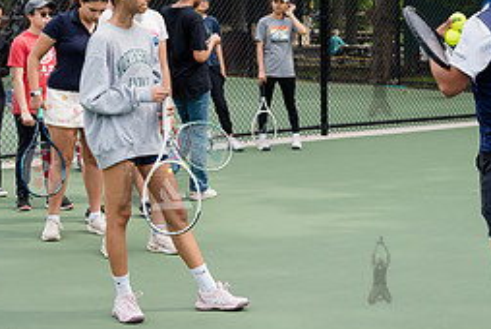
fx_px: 1352
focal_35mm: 99
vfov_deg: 13.8
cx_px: 406
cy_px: 81
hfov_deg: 20.3
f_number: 4
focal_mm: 40
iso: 200
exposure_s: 1/640
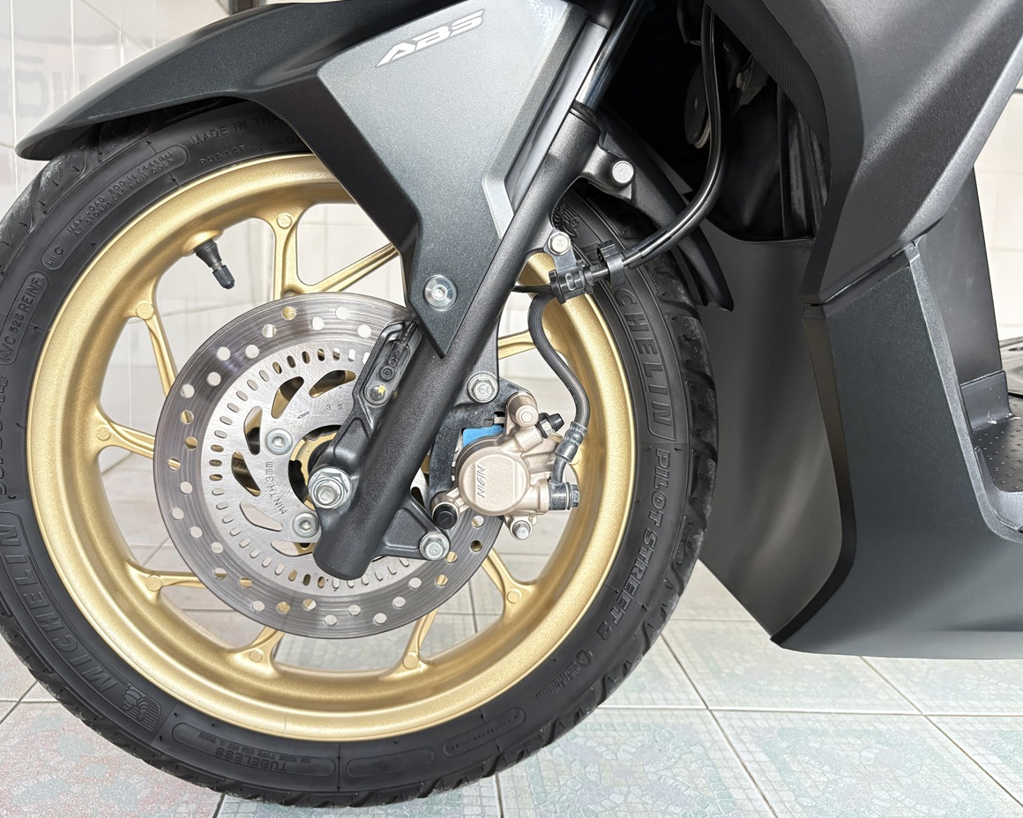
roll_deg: -1.4
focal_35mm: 28
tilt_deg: -8.9
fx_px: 848
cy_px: 405
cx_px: 472
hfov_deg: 62.1
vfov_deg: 51.5
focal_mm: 5.96
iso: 250
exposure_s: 1/60
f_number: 1.6
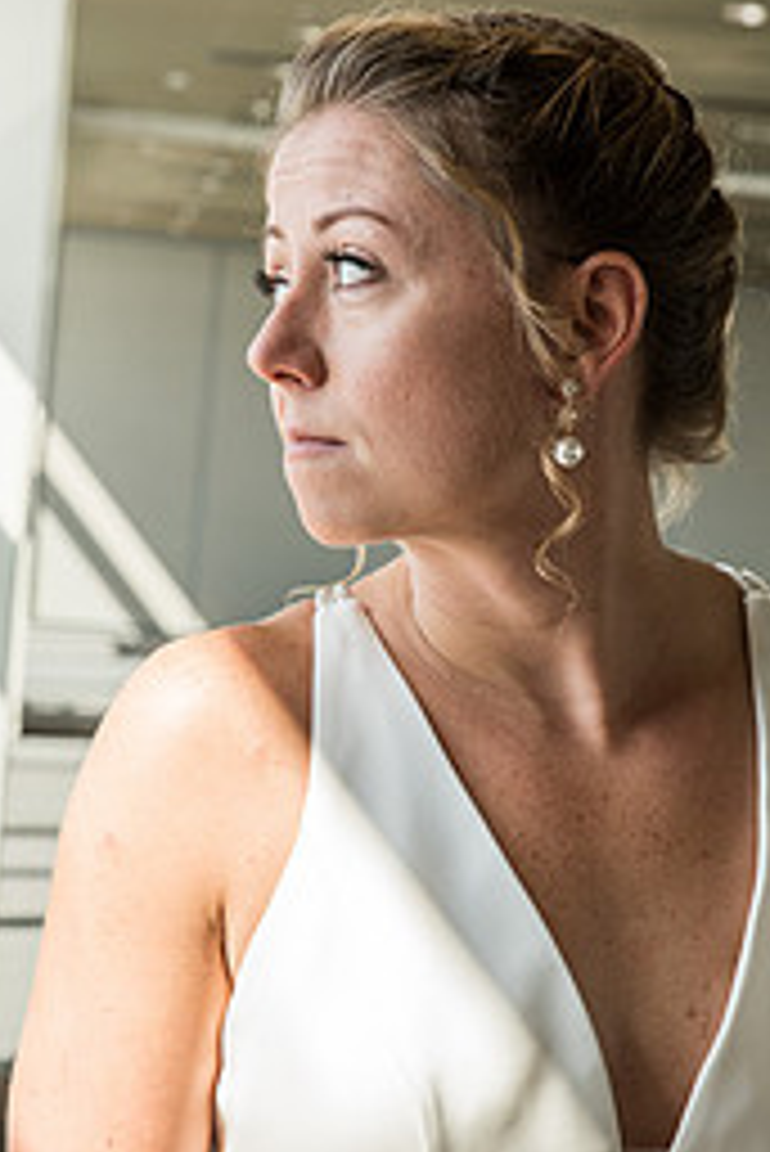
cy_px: 549
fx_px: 3941
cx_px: 338
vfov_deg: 16.6
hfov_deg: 11.2
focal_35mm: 123
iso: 200
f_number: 8
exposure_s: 1/100
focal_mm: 70
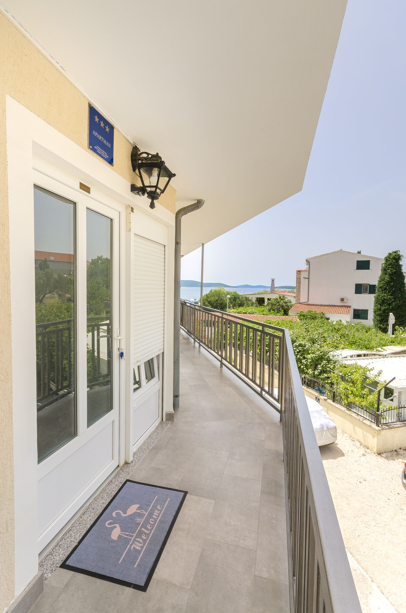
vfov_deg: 96.8
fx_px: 272
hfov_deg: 73.5
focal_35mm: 16
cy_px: 300
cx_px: 207
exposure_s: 1/200
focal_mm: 10
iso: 100
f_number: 10
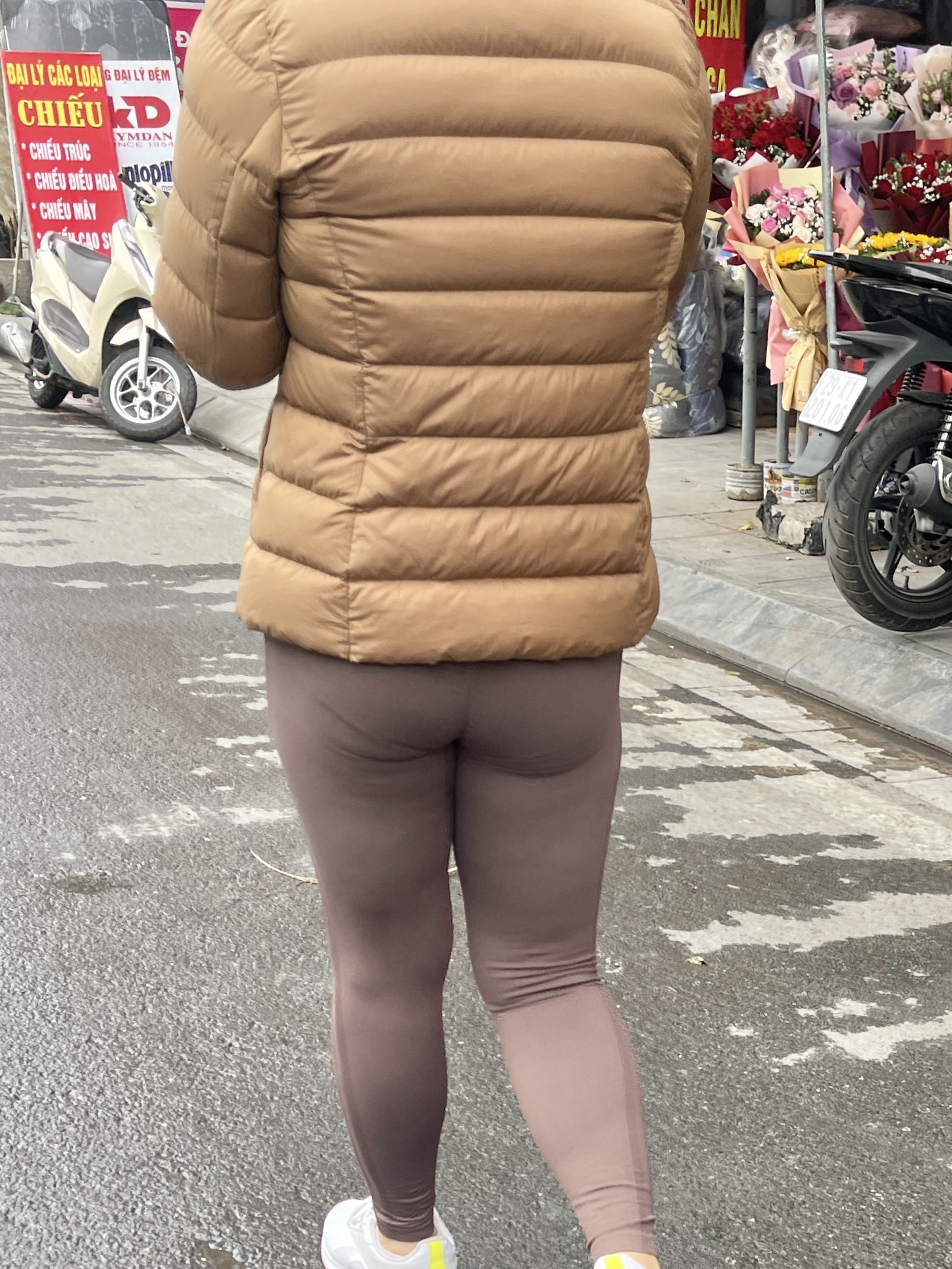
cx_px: 476
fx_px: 917
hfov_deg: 54.9
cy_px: 634
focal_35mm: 25
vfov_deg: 69.4
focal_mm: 5.1
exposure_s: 1/587
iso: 32
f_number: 1.6
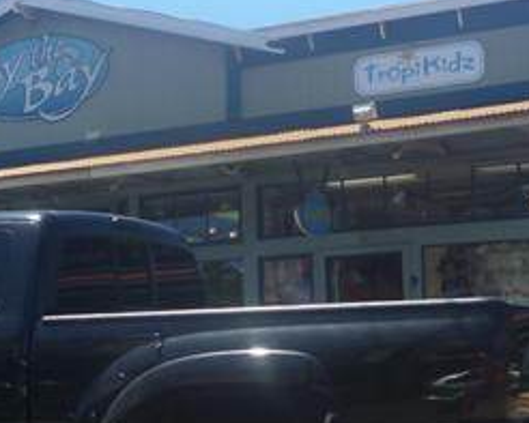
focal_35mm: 89
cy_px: 339
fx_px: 1394
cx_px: 127
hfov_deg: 21.3
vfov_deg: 17.1
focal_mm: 4.9
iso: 80
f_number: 3.3
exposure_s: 1/500
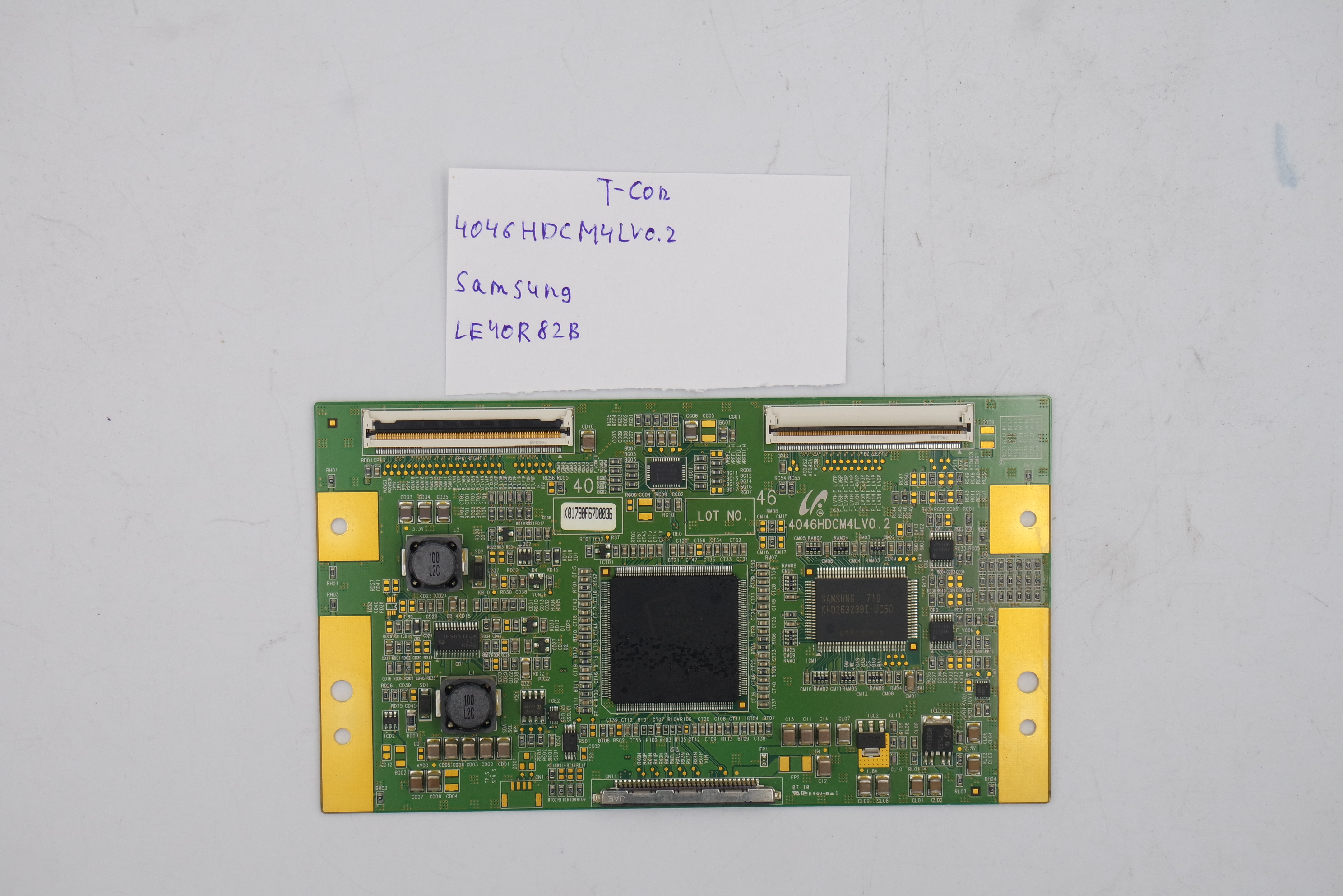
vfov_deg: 21.2
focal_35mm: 64
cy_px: 448
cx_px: 672
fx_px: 2387
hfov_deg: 31.4
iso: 200
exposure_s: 1/125
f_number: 5.6
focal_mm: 24
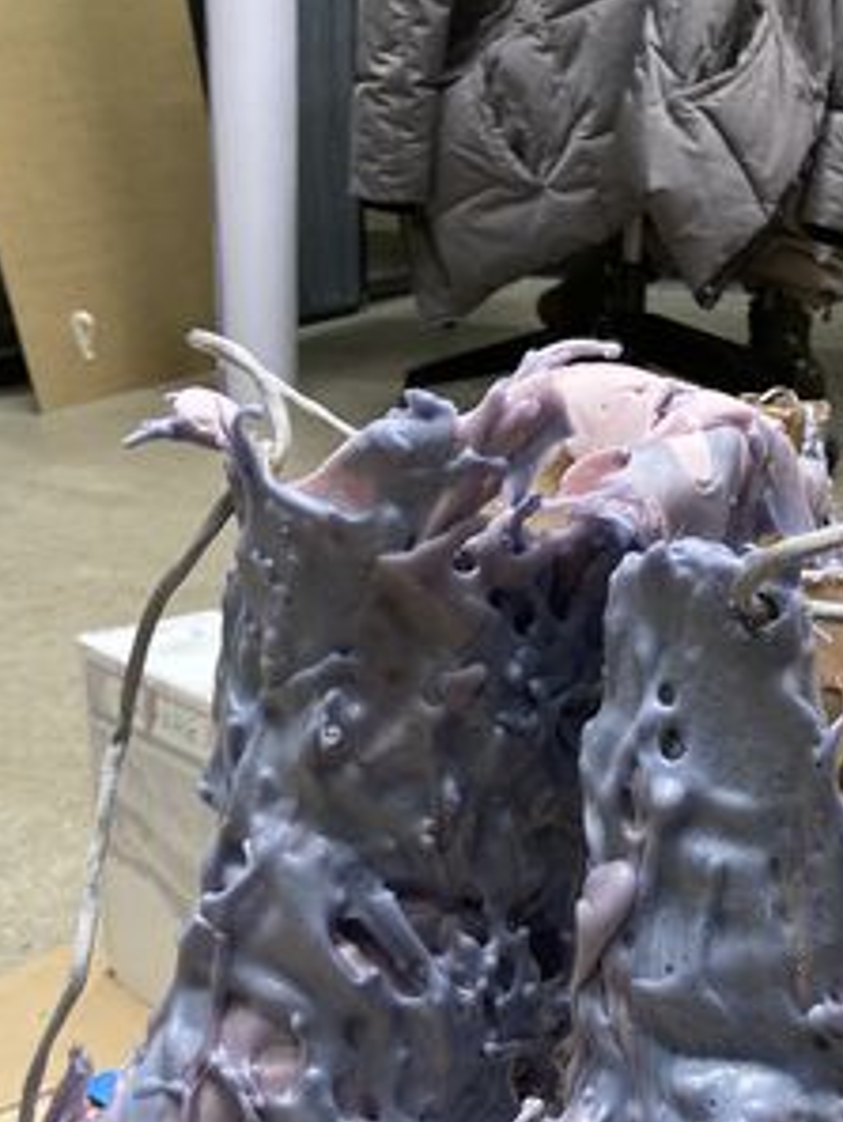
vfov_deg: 33.7
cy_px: 1003
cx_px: 476
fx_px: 1752
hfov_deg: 27.0
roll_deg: -1.5
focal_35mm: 54
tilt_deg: -26.6
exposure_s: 1/60
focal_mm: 3.99
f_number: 1.8
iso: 160
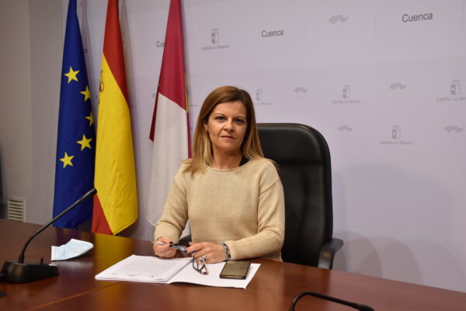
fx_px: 582
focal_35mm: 45
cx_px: 233
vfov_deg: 29.9
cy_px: 156
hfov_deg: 43.6
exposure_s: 1/125
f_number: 5.6
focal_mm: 30
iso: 400
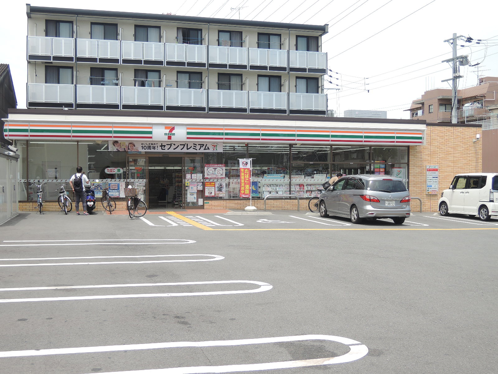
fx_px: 647
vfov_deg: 32.2
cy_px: 187
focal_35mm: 45
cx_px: 249
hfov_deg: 42.1
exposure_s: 1/400
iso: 80
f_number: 3.7
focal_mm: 9.6
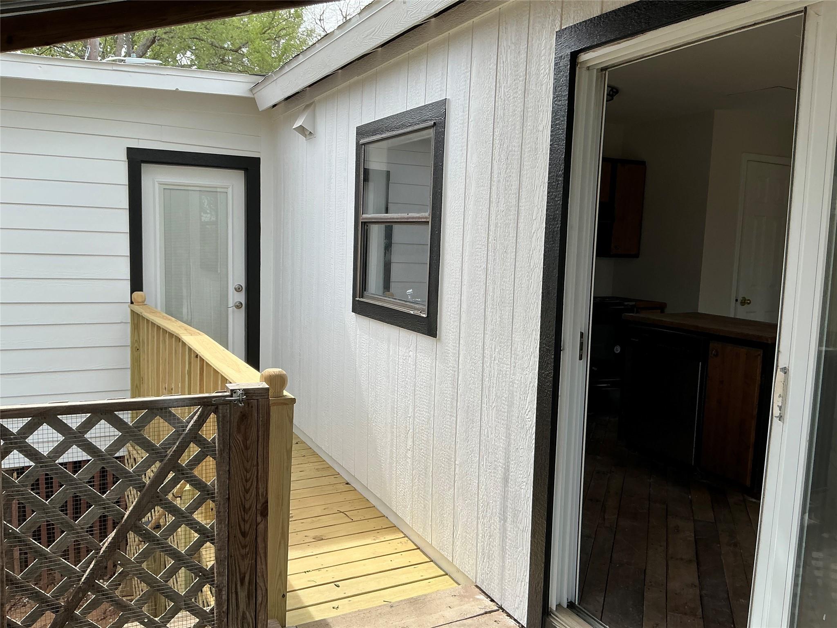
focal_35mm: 28
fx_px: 677
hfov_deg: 63.4
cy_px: 314
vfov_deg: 49.7
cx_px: 418
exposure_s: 1/465
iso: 25
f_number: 1.8
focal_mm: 3
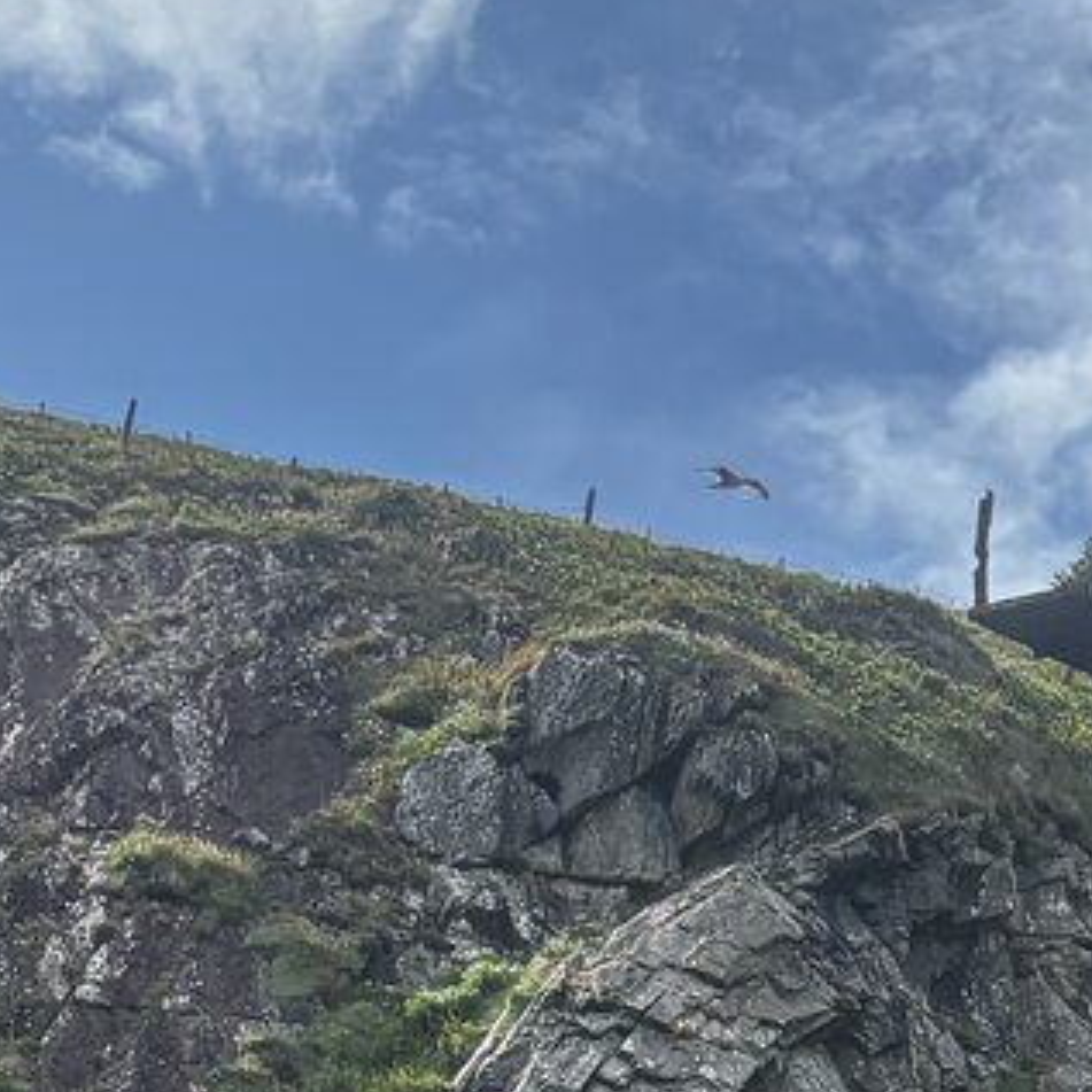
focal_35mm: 116
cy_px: 1333
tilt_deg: +18.9
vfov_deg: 14.5
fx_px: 4140
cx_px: 1709
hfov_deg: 14.0
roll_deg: +2.1
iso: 50
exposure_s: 1/2451
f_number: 1.6
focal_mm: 5.96
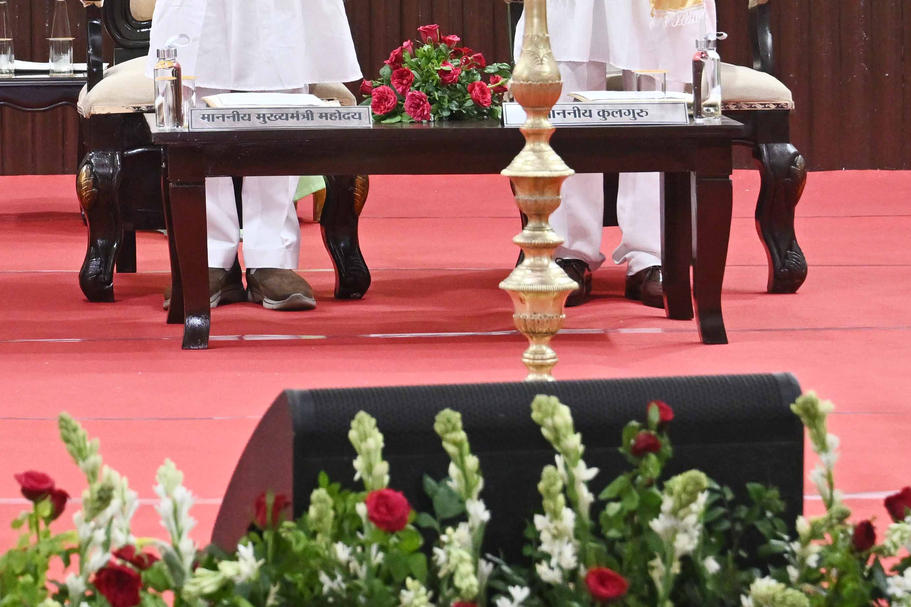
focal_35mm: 177
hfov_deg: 11.3
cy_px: -245
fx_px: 4479
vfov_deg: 7.6
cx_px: -271
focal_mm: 59
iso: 1250
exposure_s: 1/160
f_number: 5
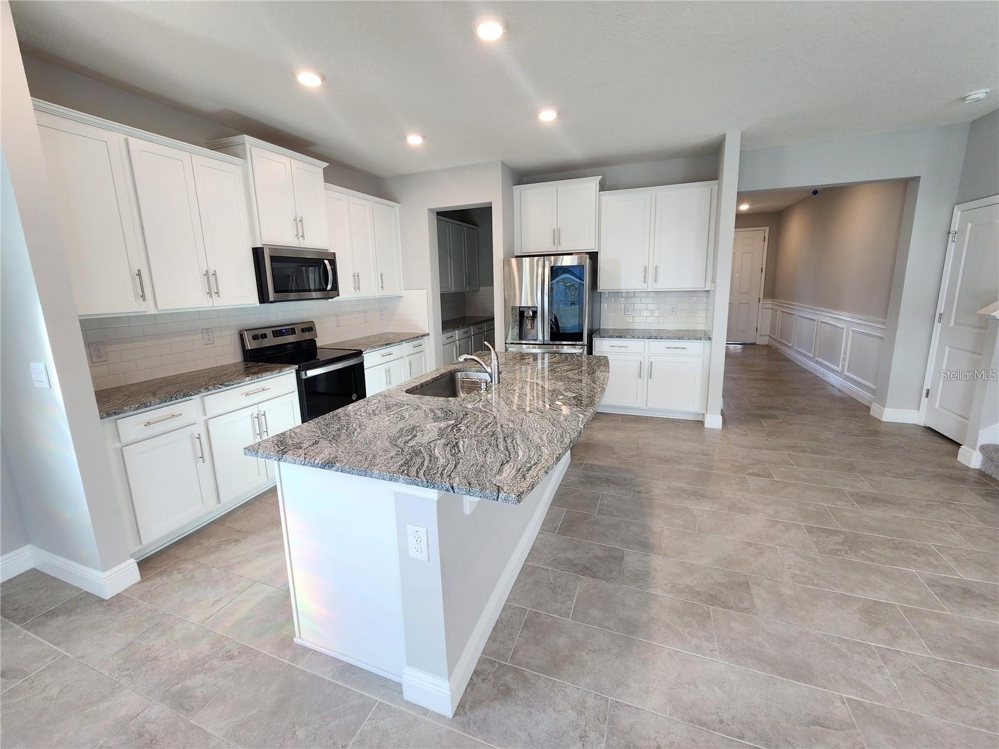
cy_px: 374
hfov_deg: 106.2
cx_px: 500
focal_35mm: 13
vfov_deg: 89.9
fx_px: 375
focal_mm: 2.2
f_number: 2.2
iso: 100
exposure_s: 1/60
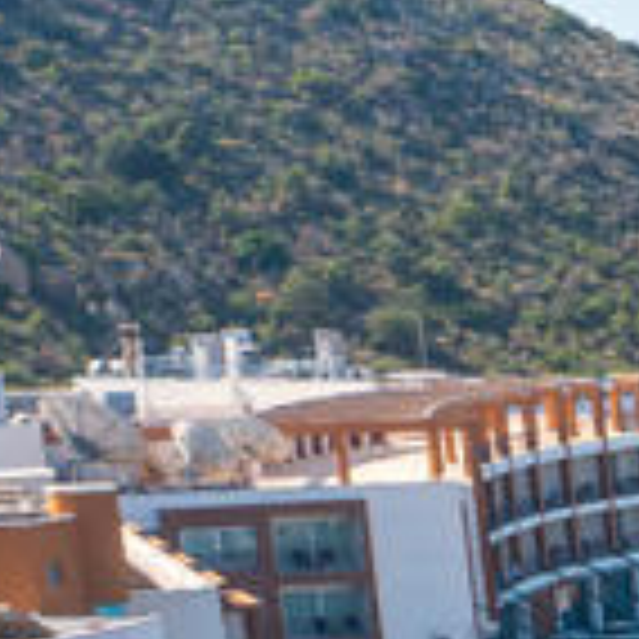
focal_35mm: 171
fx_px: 3571
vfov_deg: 9.5
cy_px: 1278
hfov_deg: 8.7
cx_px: 1804
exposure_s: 1/800
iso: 100
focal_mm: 10.26
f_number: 4.5
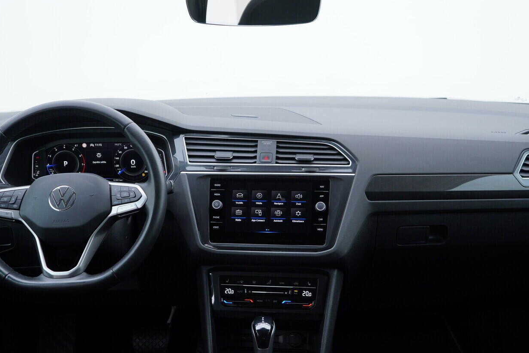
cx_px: 268
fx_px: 617
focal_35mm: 42
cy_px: 175
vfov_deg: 31.9
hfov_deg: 46.4
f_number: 3.2
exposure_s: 1/40
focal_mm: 24
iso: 125
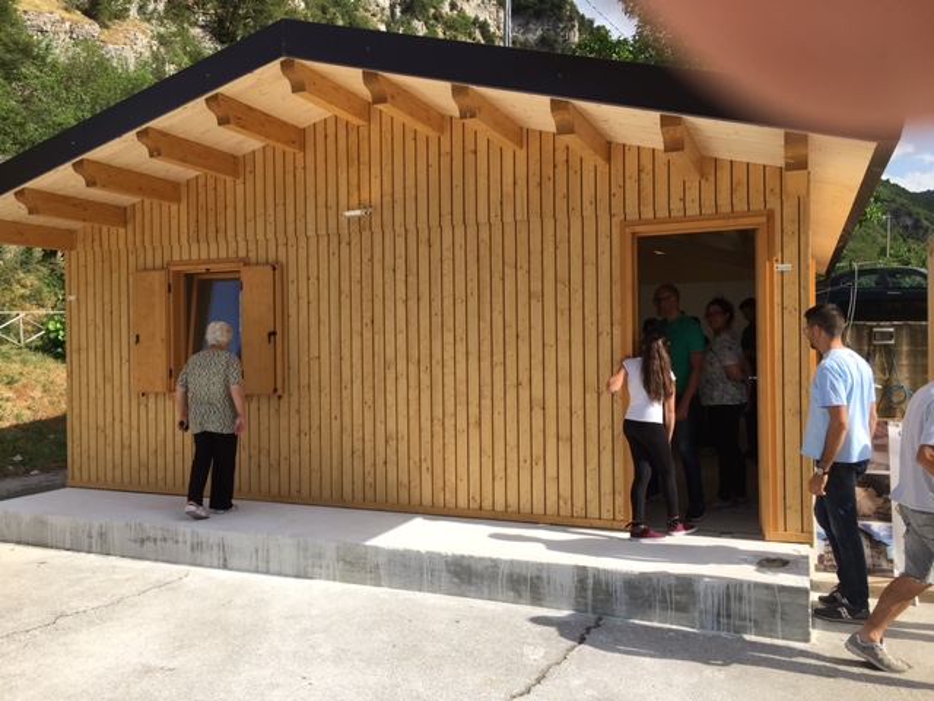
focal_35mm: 29
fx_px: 782
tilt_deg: -0.5
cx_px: 467
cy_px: 350
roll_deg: +0.7
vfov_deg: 48.2
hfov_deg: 61.7
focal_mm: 4.15
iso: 25
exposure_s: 1/1425
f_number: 2.2
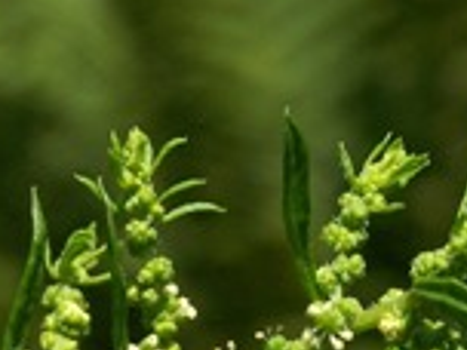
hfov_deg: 4.5
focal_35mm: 442
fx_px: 5963
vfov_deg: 3.4
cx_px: 9
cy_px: 482
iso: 80
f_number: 4.5
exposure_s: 1/800
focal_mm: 17.5
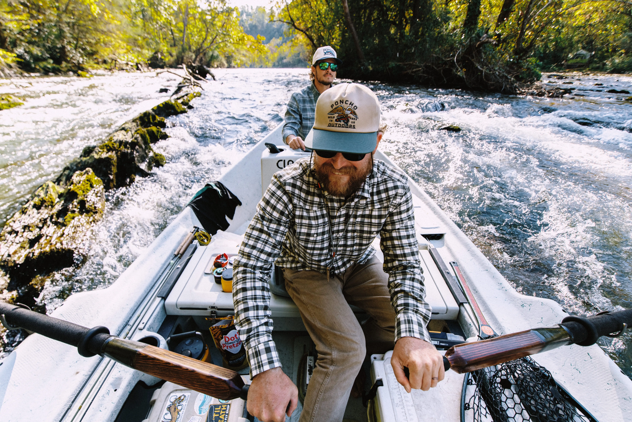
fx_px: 263
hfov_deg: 100.4
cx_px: 316
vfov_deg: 77.3
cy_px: 211
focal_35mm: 15
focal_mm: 15
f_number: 4
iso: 320
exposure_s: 1/500
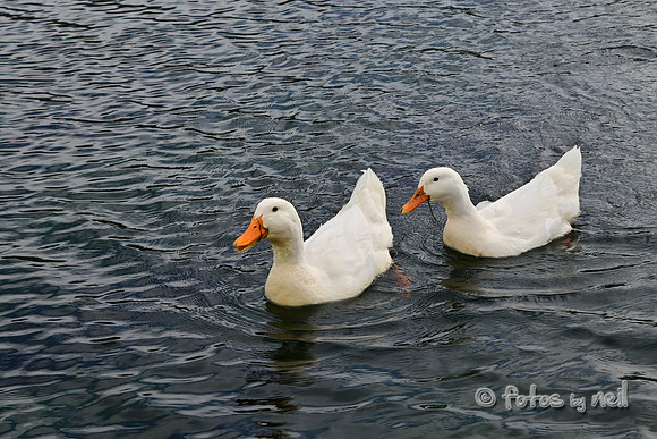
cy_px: 220
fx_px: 1424
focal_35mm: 78
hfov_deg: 26.0
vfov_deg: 17.5
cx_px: 328
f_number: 11
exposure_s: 1/500
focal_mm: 52
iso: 200
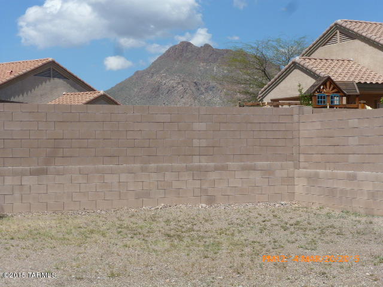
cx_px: 192
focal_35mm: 71
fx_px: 786
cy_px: 144
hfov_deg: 27.4
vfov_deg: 20.7
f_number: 5.6
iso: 100
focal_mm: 12.7
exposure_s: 1/400
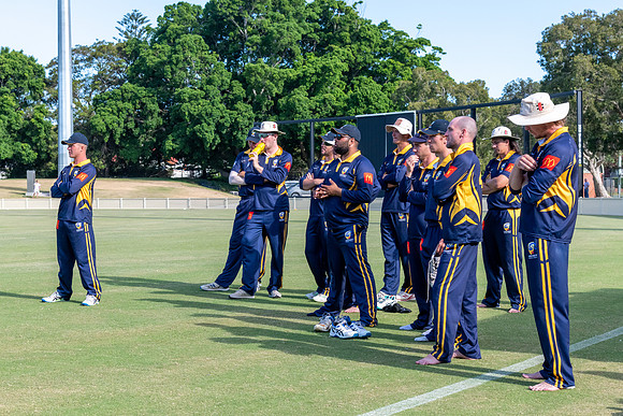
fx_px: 1132
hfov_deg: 30.8
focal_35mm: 65
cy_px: 204
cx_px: 319
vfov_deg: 20.8
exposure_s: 1/1000
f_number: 8
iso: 640
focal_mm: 55
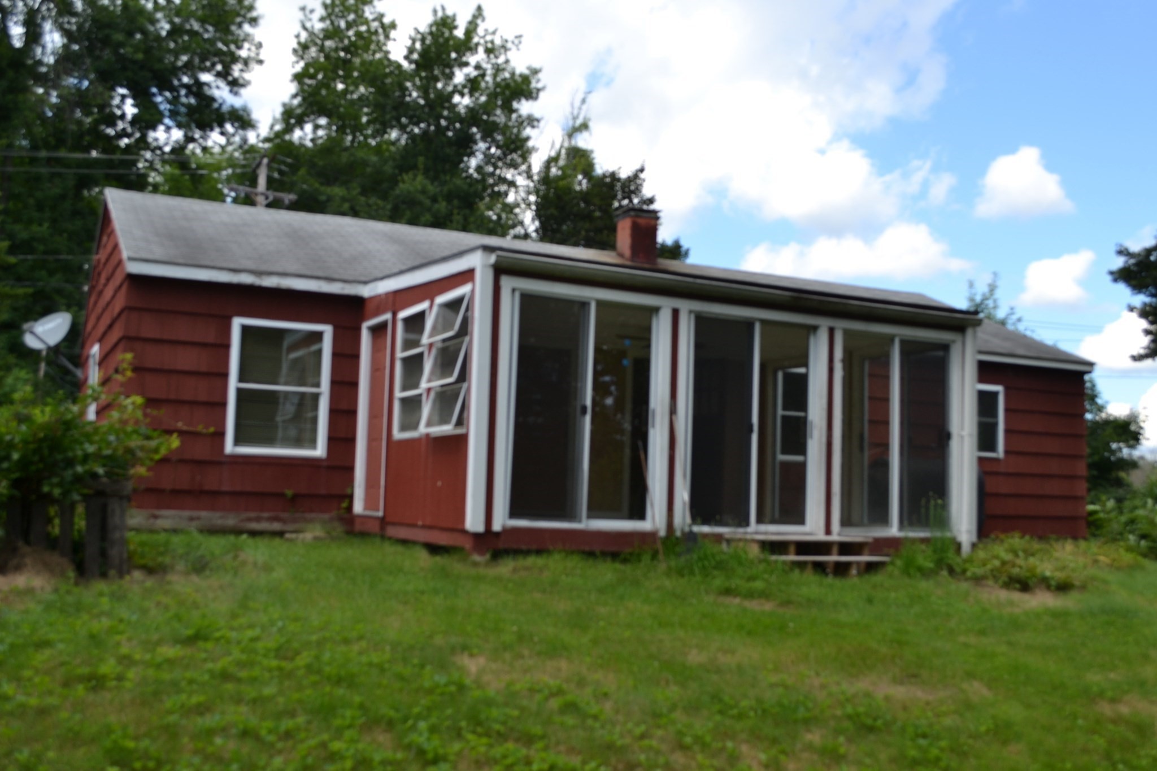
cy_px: 386
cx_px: 578
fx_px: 1157
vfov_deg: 36.9
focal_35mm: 36
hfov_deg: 53.1
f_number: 6.3
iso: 100
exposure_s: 1/160
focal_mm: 24
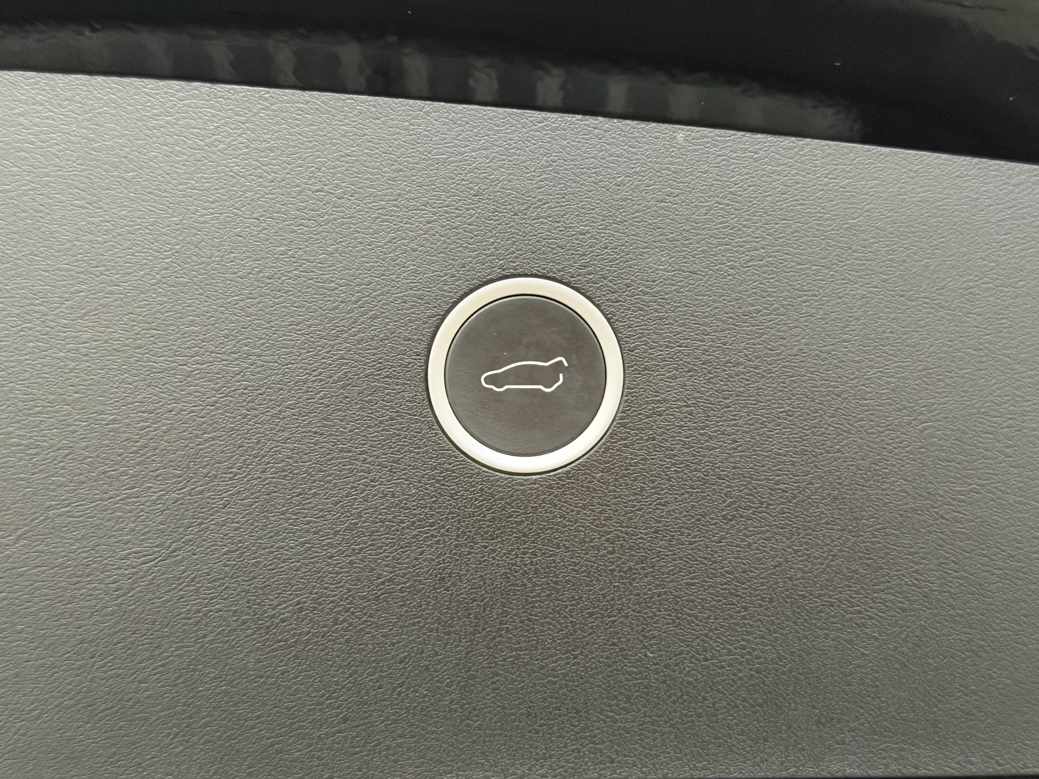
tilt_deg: +32.0
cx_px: 520
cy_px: 390
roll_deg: +2.1
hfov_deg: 39.7
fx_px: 1441
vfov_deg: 30.3
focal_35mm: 48
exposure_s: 1/25
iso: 500
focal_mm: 6.76
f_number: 1.78
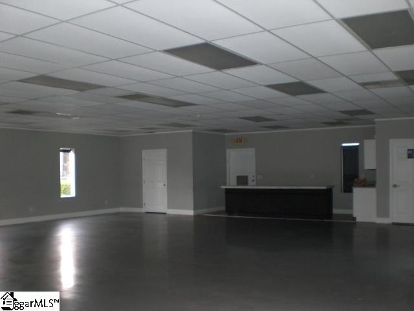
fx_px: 454
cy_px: 156
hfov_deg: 49.0
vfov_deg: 37.7
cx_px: 207
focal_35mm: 38
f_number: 3.1
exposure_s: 1/60
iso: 200
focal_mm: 6.3
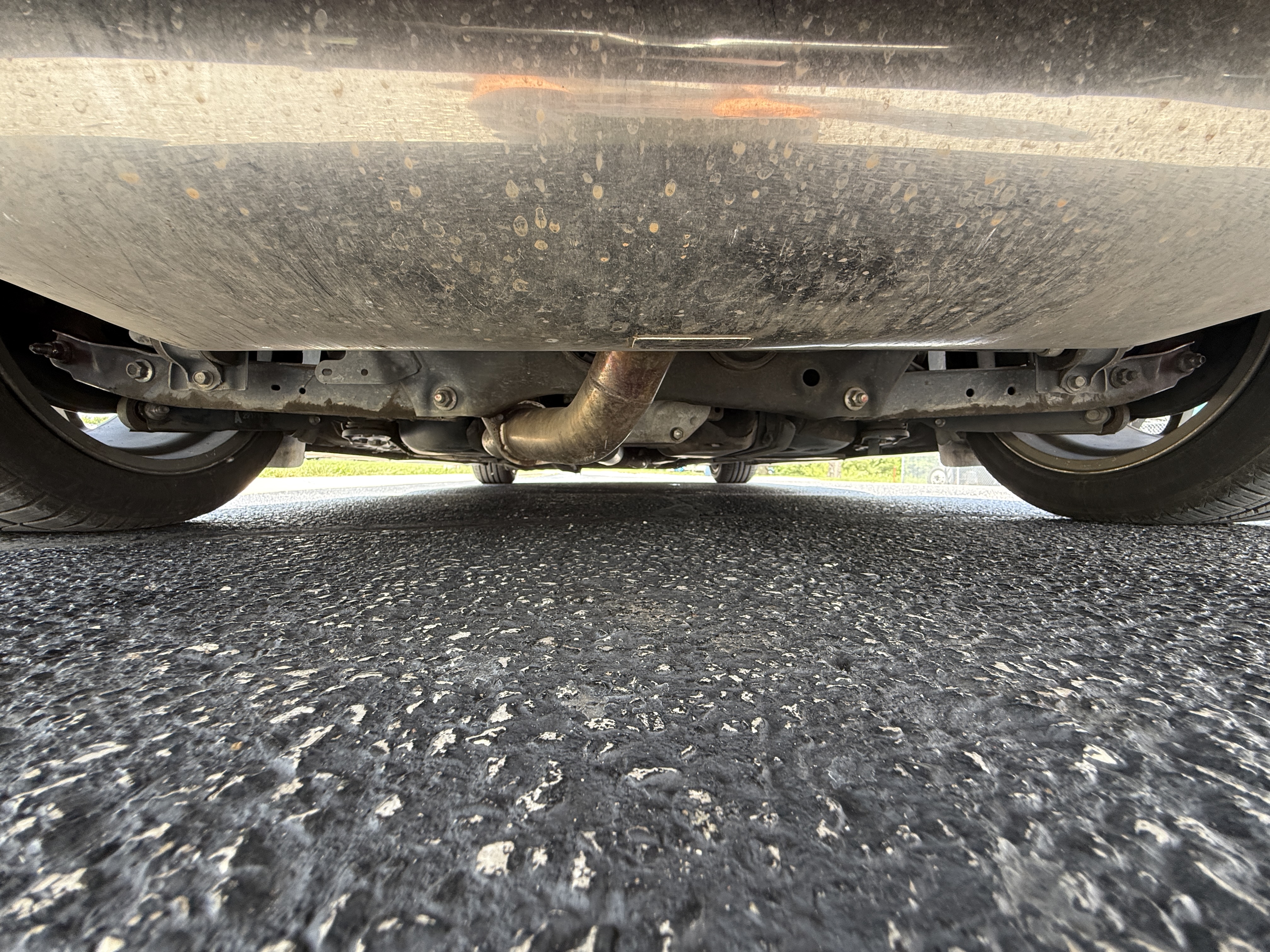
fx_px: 514
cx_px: 635
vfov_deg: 85.7
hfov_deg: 102.1
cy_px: 476
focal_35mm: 14
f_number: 2.2
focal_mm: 2.22
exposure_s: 1/99
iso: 160
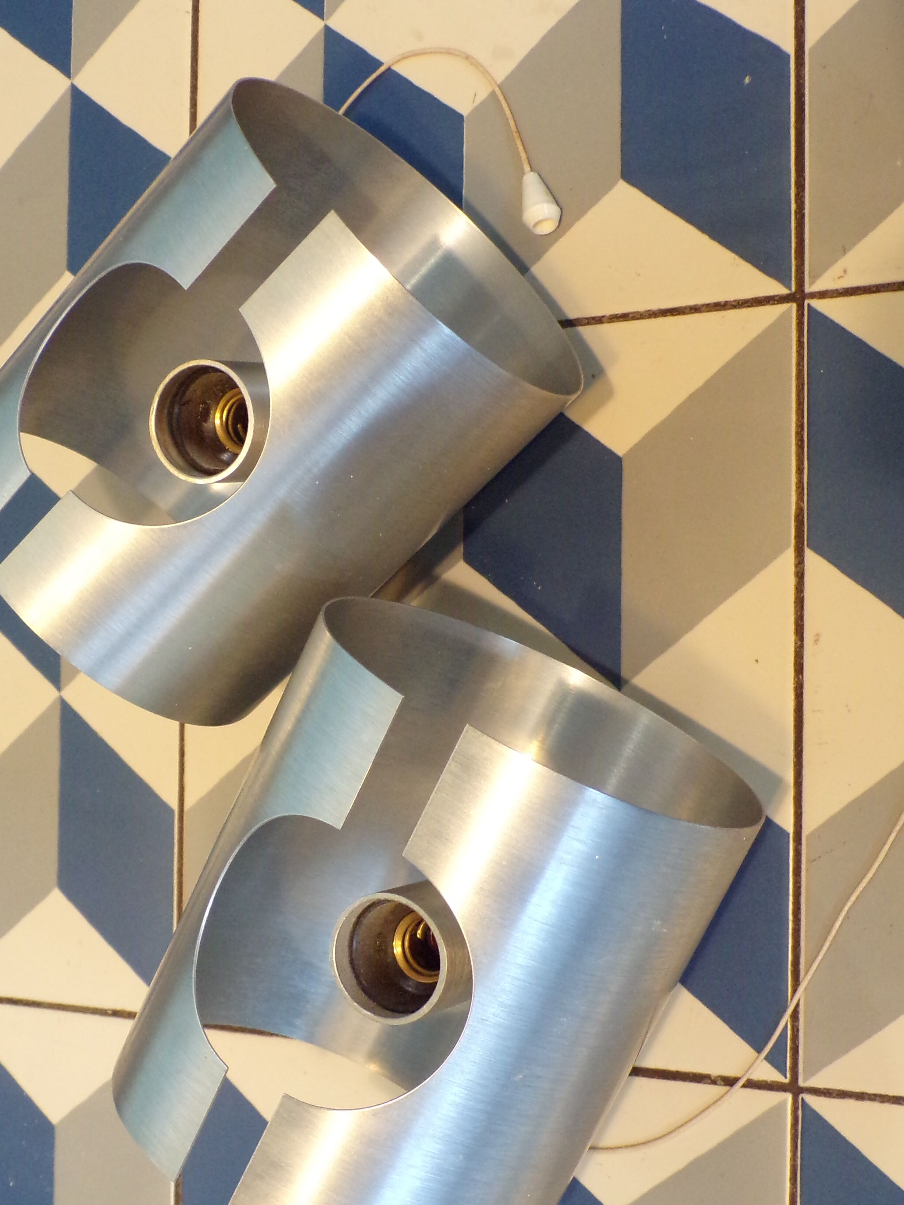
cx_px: 375
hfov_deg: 28.0
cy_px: 669
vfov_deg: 36.8
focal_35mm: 52
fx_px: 1811
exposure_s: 1/17
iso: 376
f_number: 3.3
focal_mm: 6.6
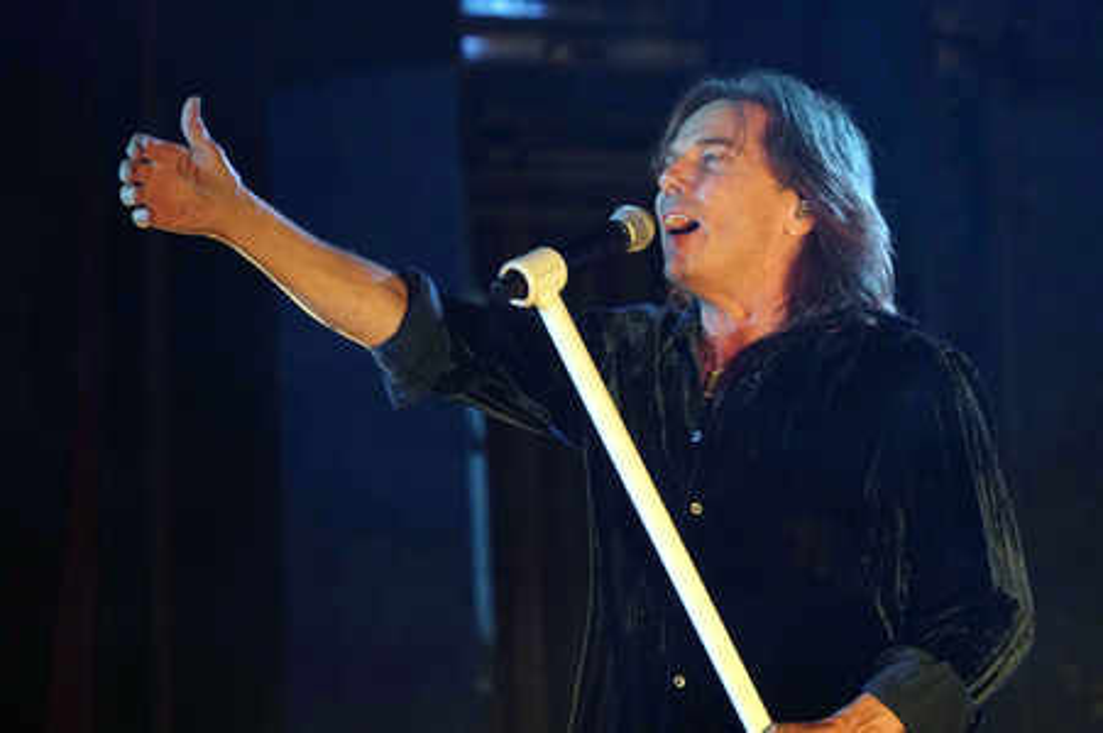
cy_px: 366
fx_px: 3674
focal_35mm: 120
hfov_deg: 17.1
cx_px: 552
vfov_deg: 11.4
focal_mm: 120
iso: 1600
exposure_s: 1/320
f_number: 5.6
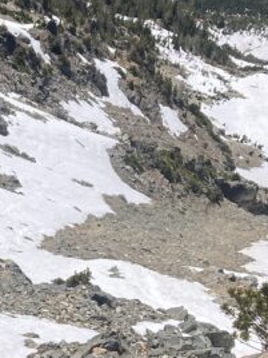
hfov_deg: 12.9
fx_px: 1105
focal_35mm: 107
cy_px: 274
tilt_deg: -44.3
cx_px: -159
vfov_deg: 18.2
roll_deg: -0.5
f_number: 1.8
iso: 20
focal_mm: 3.99
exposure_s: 1/2433
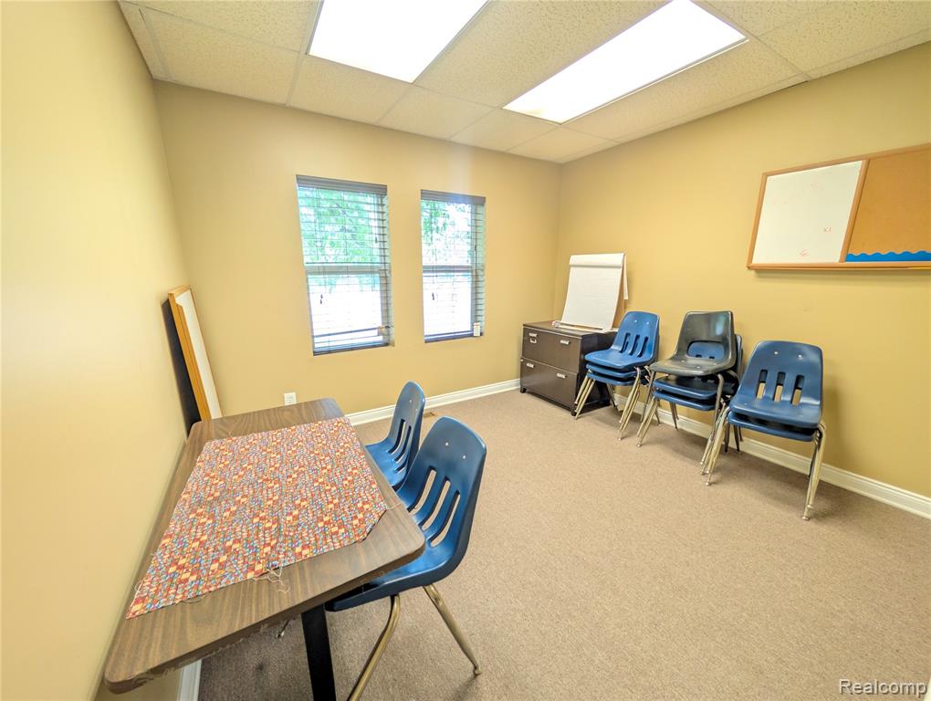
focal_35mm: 12
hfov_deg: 110.5
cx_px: 466
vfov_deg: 94.6
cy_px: 350
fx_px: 323
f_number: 1.7
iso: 70
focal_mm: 2.02
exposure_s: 1/17.1
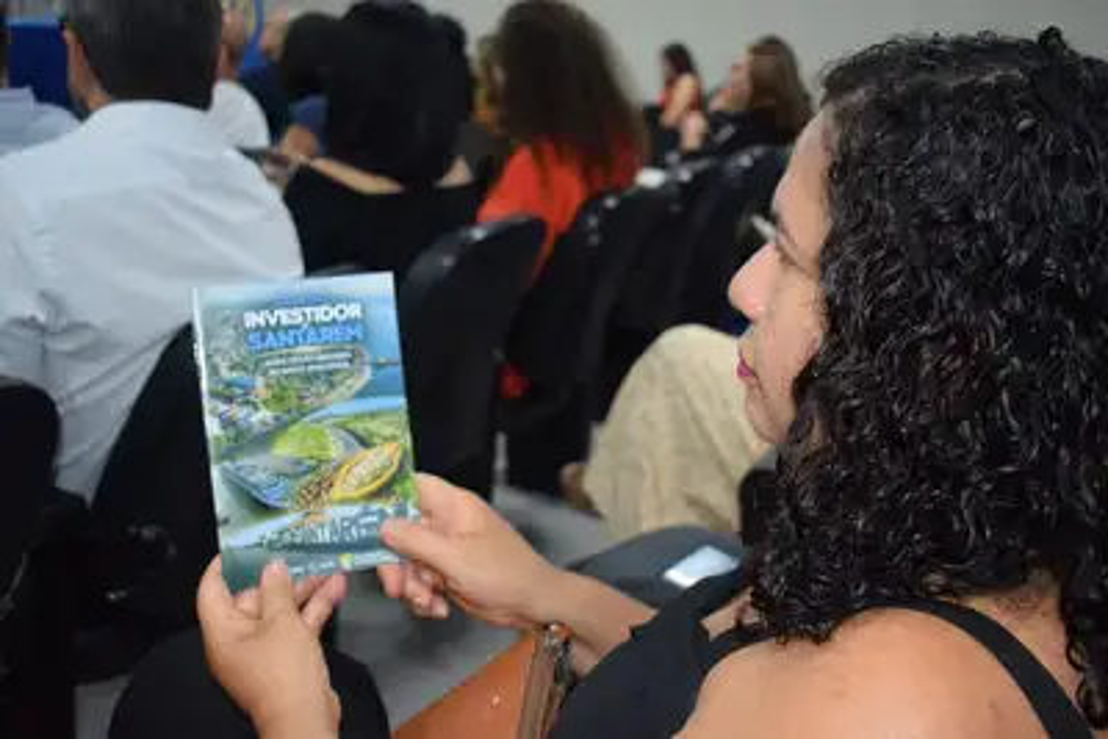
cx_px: 554
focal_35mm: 39
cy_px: 370
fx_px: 1201
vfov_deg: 34.2
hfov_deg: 49.5
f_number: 4
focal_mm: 26
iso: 1000
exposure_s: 1/60
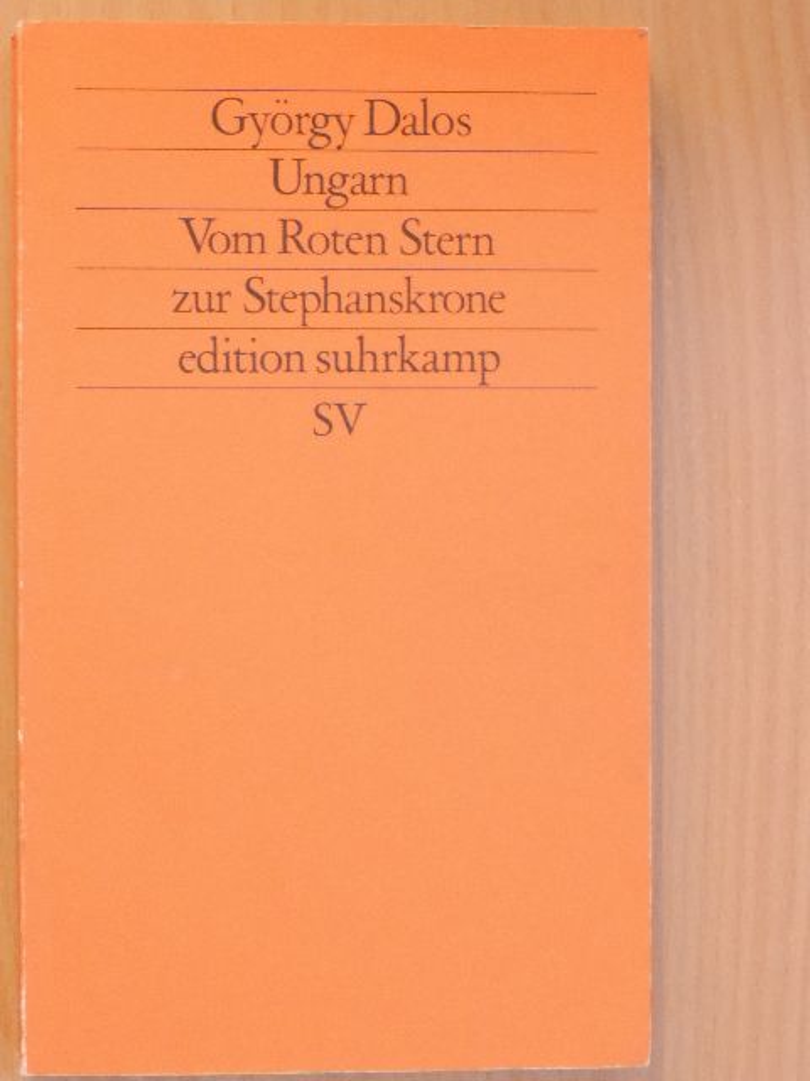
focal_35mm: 85
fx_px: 2652
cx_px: 405
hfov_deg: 17.4
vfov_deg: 23.0
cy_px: 540
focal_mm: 15.1
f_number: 4.5
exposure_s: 1/20
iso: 800
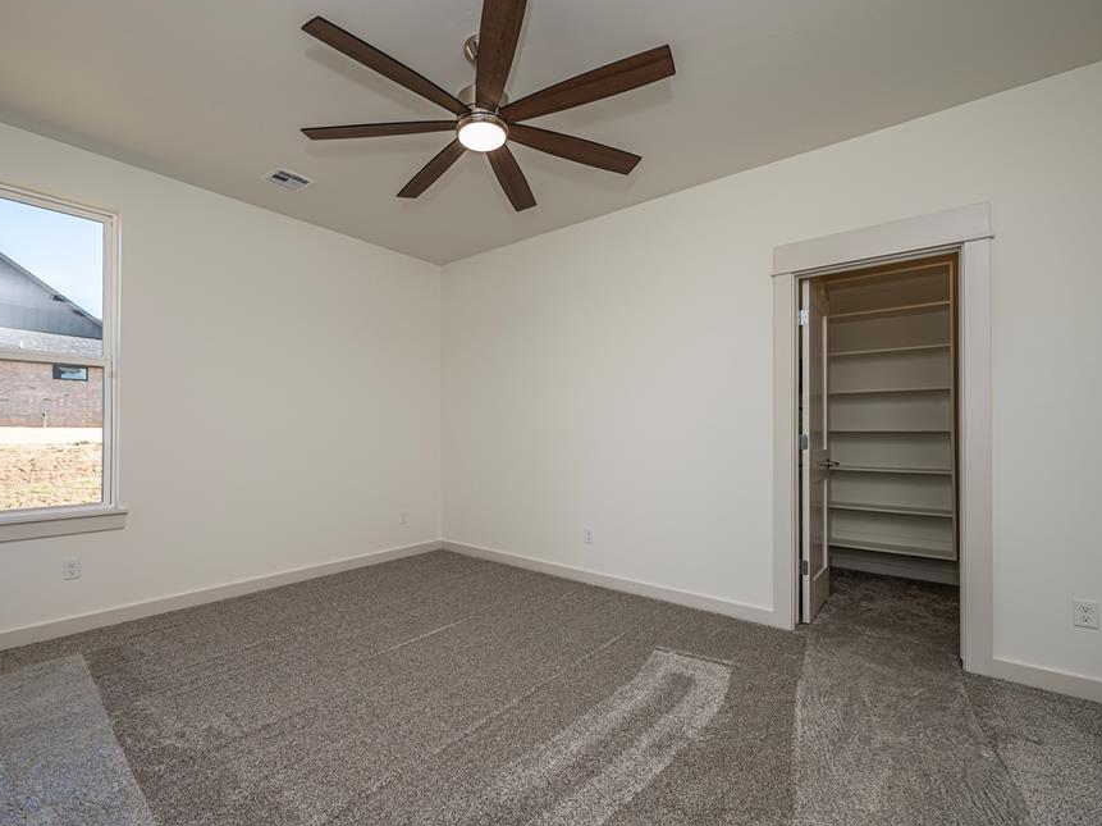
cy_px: 425
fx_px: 509
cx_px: 491
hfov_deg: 94.2
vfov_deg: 78.0
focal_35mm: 16
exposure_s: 1/60
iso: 100
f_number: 7.1
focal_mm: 14
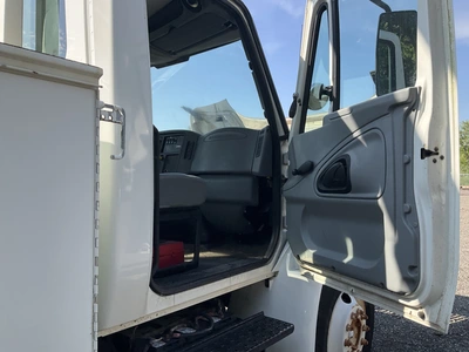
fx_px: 393
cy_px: 176
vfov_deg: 48.2
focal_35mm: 29
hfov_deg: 61.7
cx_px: 234
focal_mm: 3
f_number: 1.8
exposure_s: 1/855
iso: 25
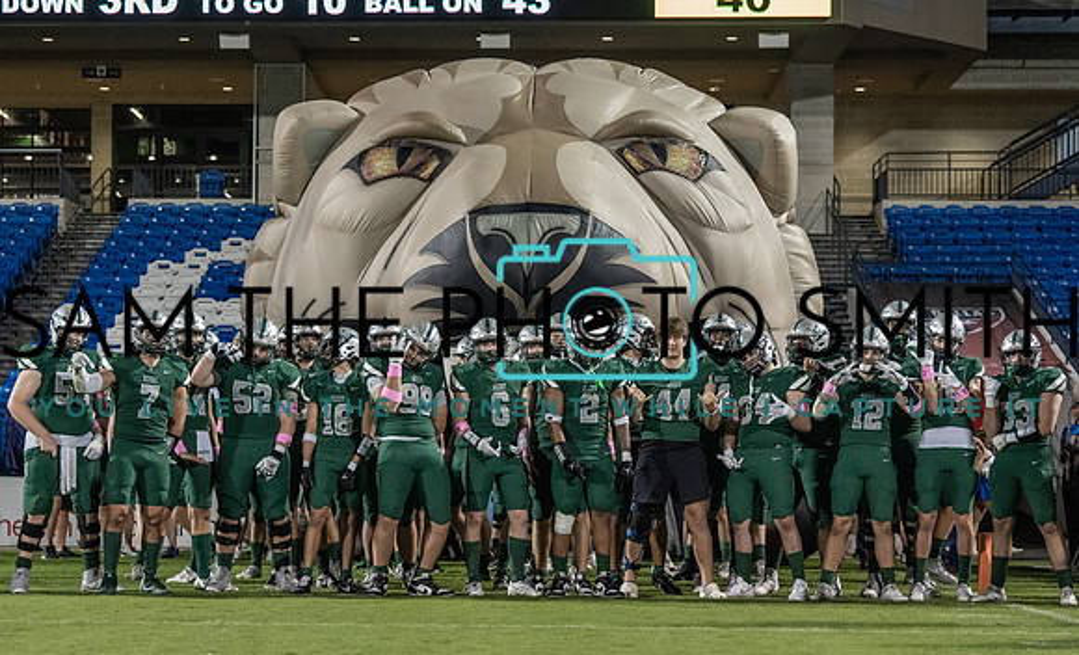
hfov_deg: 23.5
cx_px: 456
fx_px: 2593
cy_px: 417
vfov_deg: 14.4
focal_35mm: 89
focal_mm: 70
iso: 4000
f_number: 3.2
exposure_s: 1/1250
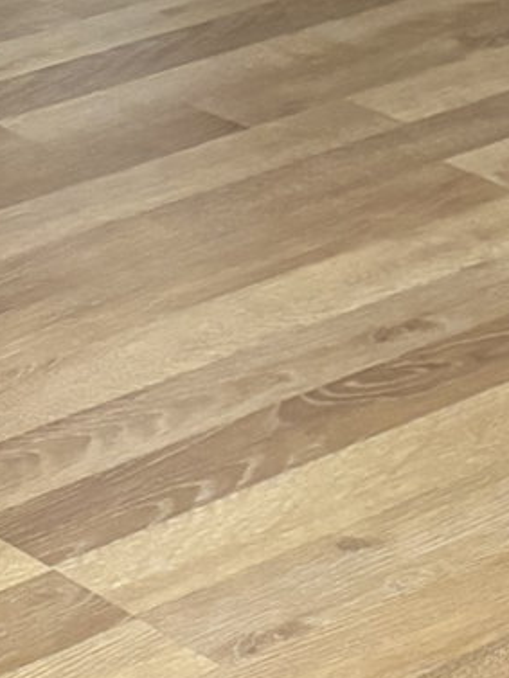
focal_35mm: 114
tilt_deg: -46.8
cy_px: 1384
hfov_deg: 11.4
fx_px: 2234
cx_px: 1106
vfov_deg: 14.2
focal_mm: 5.96
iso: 400
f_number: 1.6
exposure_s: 1/50
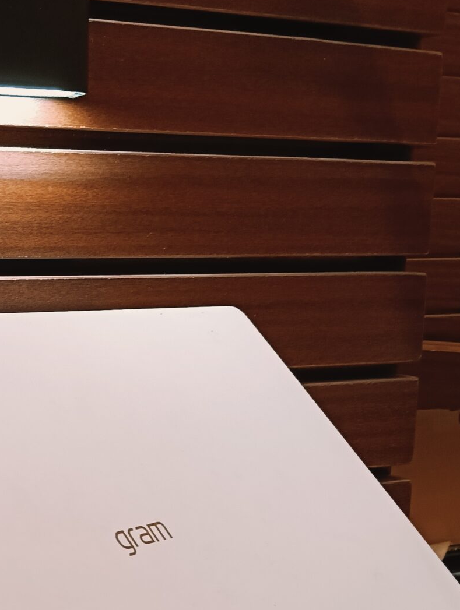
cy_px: 476
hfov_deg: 21.6
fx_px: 1166
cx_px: 9
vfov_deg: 28.8
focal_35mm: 66
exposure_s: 1/30
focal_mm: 3.98
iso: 200
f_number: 1.8
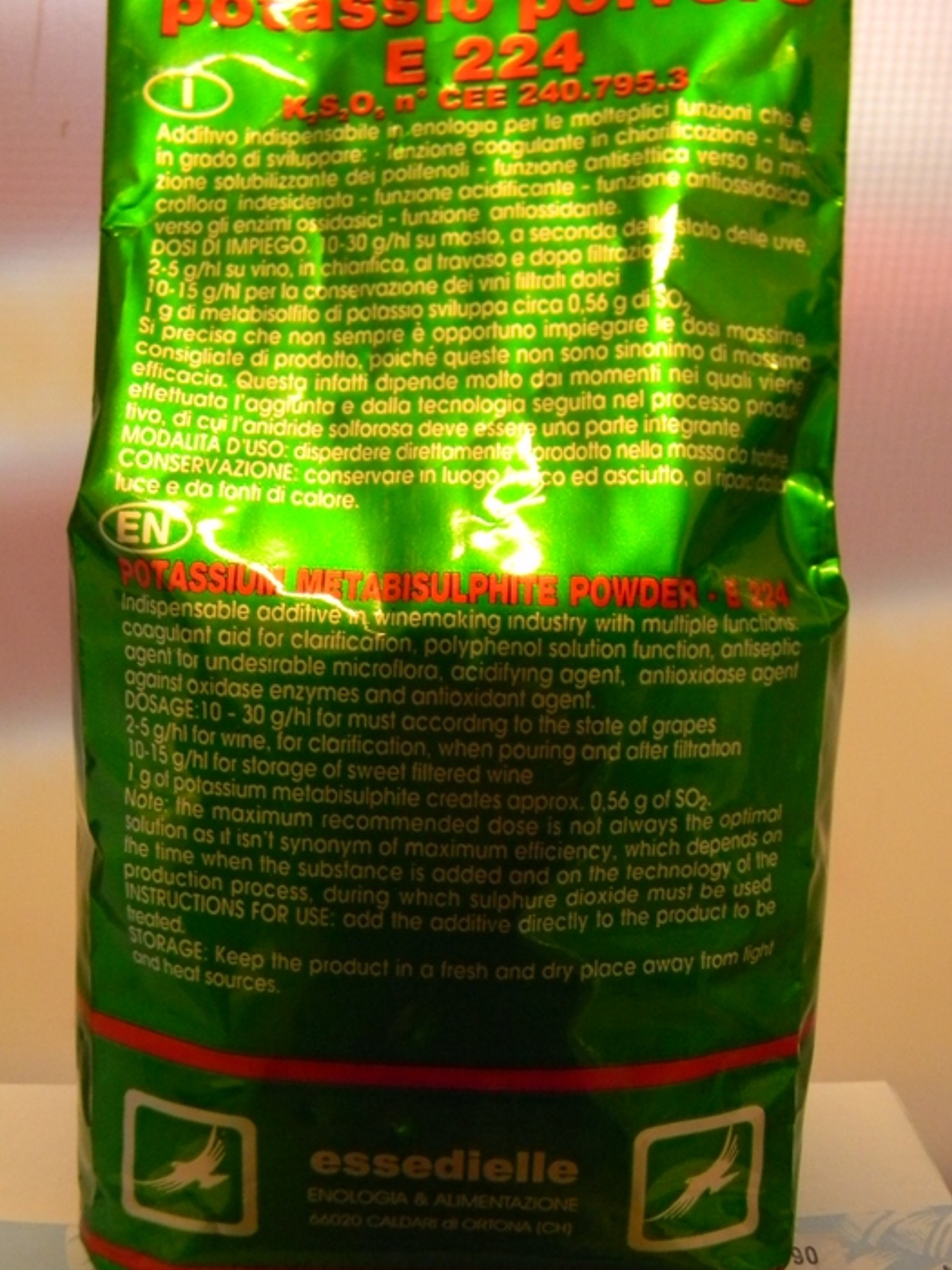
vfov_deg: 56.8
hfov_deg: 44.1
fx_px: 1173
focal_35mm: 32
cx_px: 500
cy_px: 591
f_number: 3.5
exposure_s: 1/27
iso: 400
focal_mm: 5
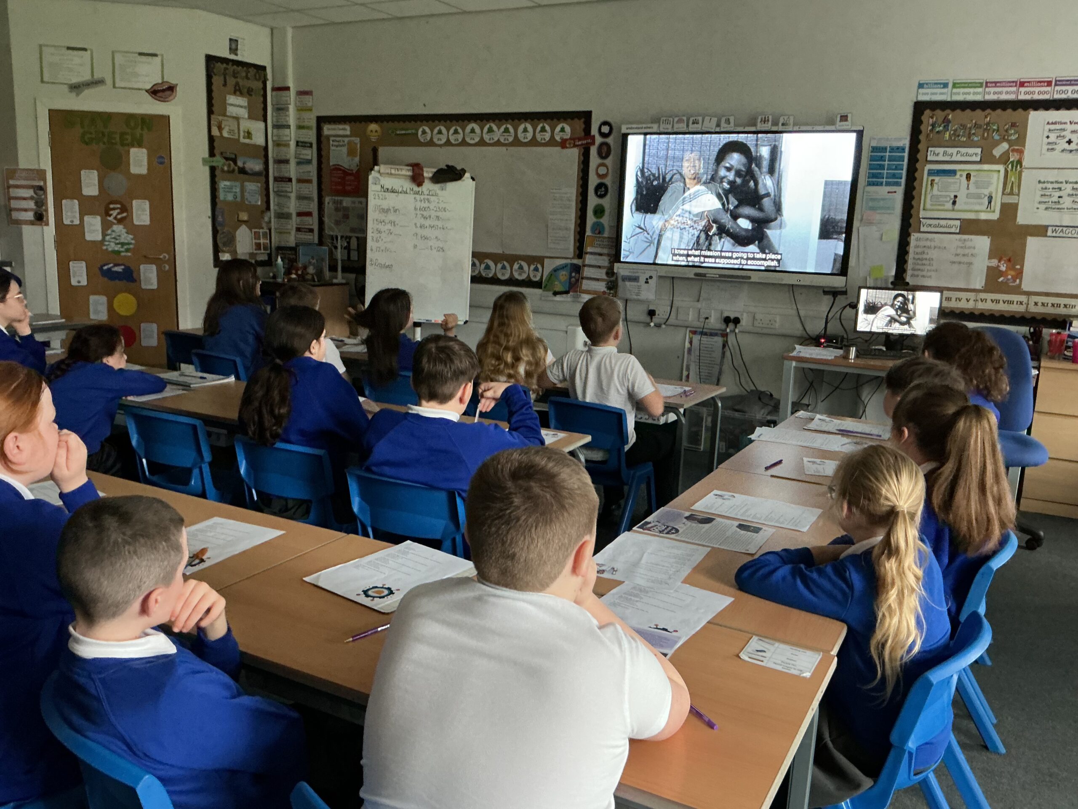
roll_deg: -2.3
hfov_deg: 61.7
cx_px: 539
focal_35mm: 29
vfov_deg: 48.2
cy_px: 404
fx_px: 903
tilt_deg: -11.5
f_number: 1.8
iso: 400
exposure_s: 1/30
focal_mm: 3
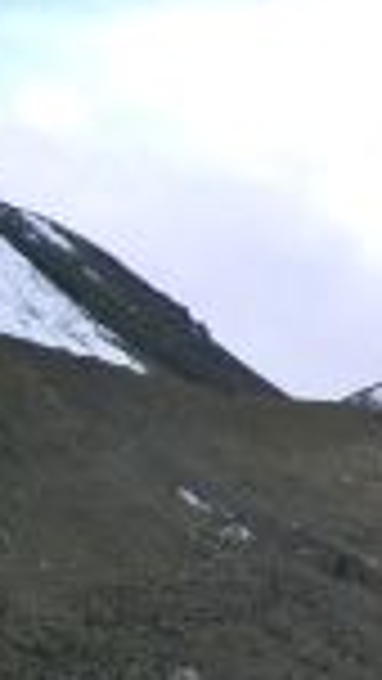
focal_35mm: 120
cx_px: 928
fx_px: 2160
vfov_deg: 17.6
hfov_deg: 9.1
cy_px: 626
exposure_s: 1/320
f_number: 2.8
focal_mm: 8
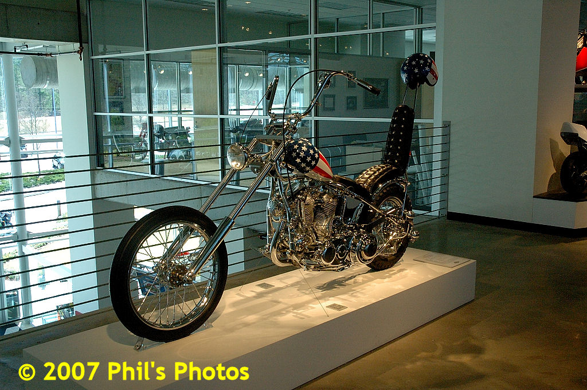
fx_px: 611
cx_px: 294
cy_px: 195
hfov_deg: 51.3
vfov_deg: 35.4
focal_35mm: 38
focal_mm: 25
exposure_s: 1/60
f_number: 8
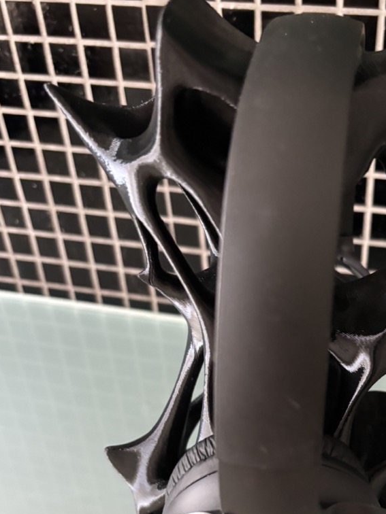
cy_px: 359
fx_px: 654
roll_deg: -0.4
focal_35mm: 44
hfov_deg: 32.2
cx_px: 293
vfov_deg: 42.1
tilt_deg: -37.9
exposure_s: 1/30
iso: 1000
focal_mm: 5.96
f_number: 1.6
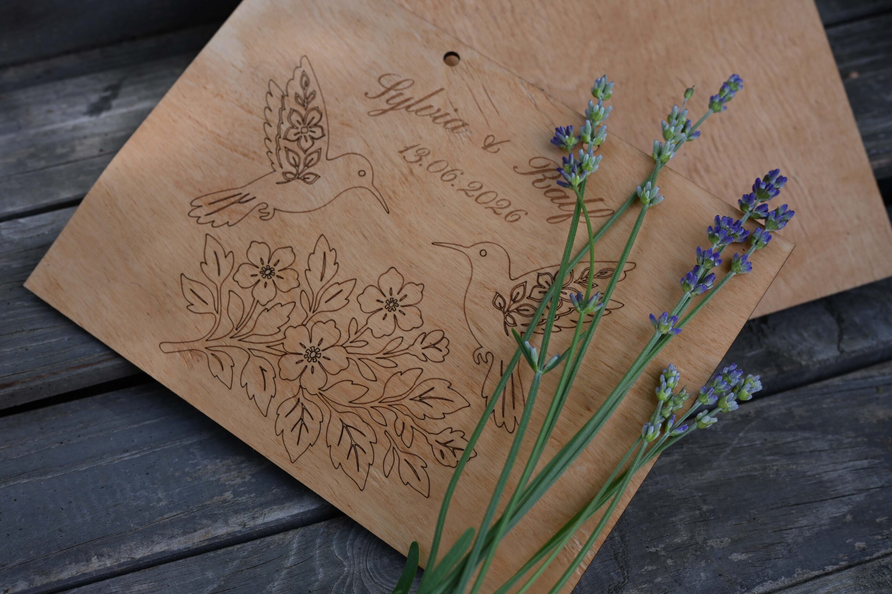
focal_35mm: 50
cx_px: 446
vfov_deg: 27.0
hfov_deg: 39.6
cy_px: 297
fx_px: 1238
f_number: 5.6
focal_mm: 50
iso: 160
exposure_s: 1/250
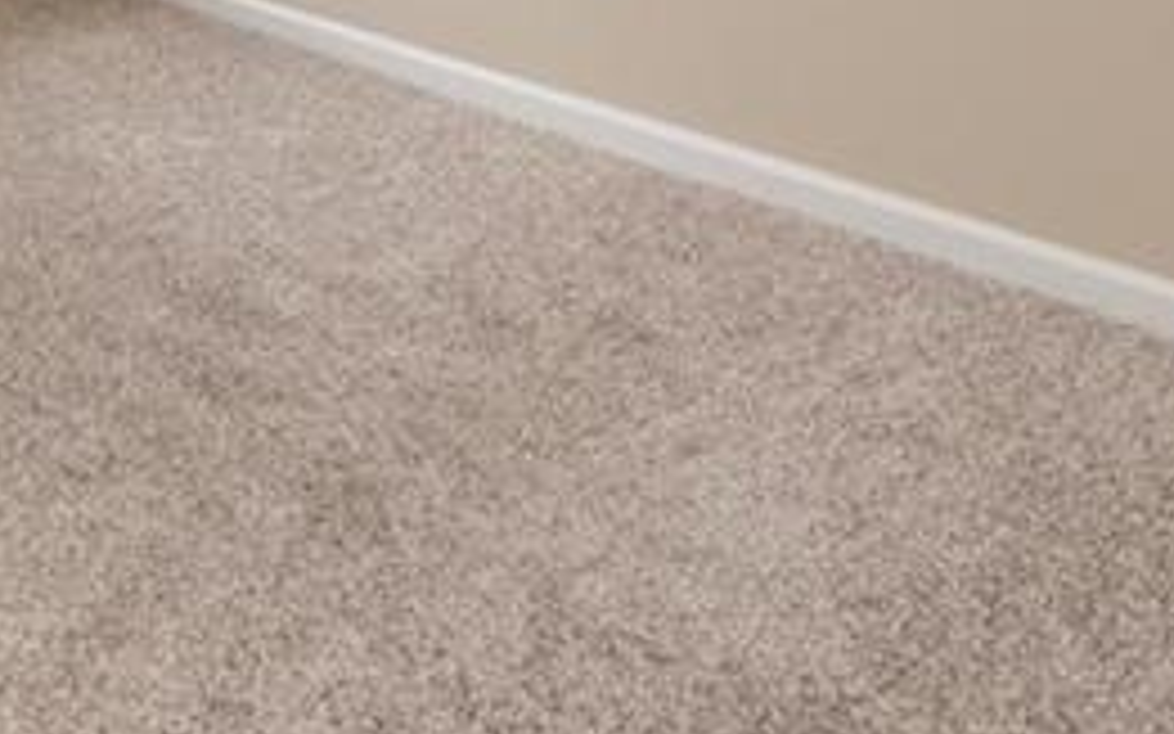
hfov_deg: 32.7
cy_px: -525
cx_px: -54
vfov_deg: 18.8
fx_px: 1791
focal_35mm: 56
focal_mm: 14
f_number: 8
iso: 200
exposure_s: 1/40
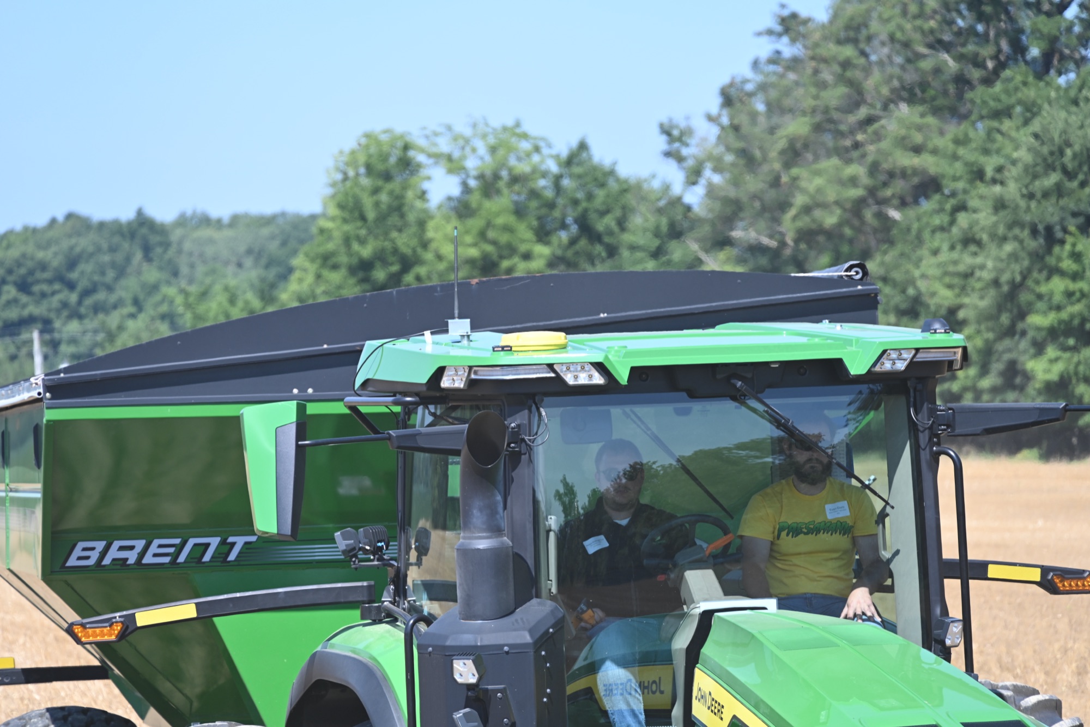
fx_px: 6055
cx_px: 545
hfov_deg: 10.3
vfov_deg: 6.9
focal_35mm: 200
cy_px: 364
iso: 250
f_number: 6.3
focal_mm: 200
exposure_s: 1/500
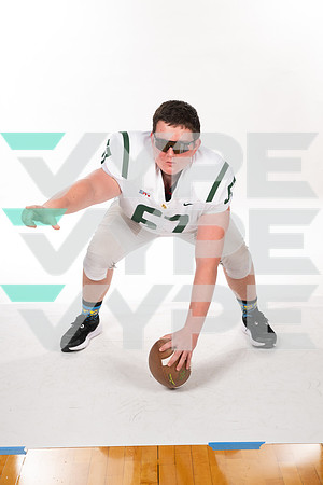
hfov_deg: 26.0
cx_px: 162
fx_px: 700
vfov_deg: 38.2
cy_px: 242
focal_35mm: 52
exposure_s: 1/400
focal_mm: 52
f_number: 8
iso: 640
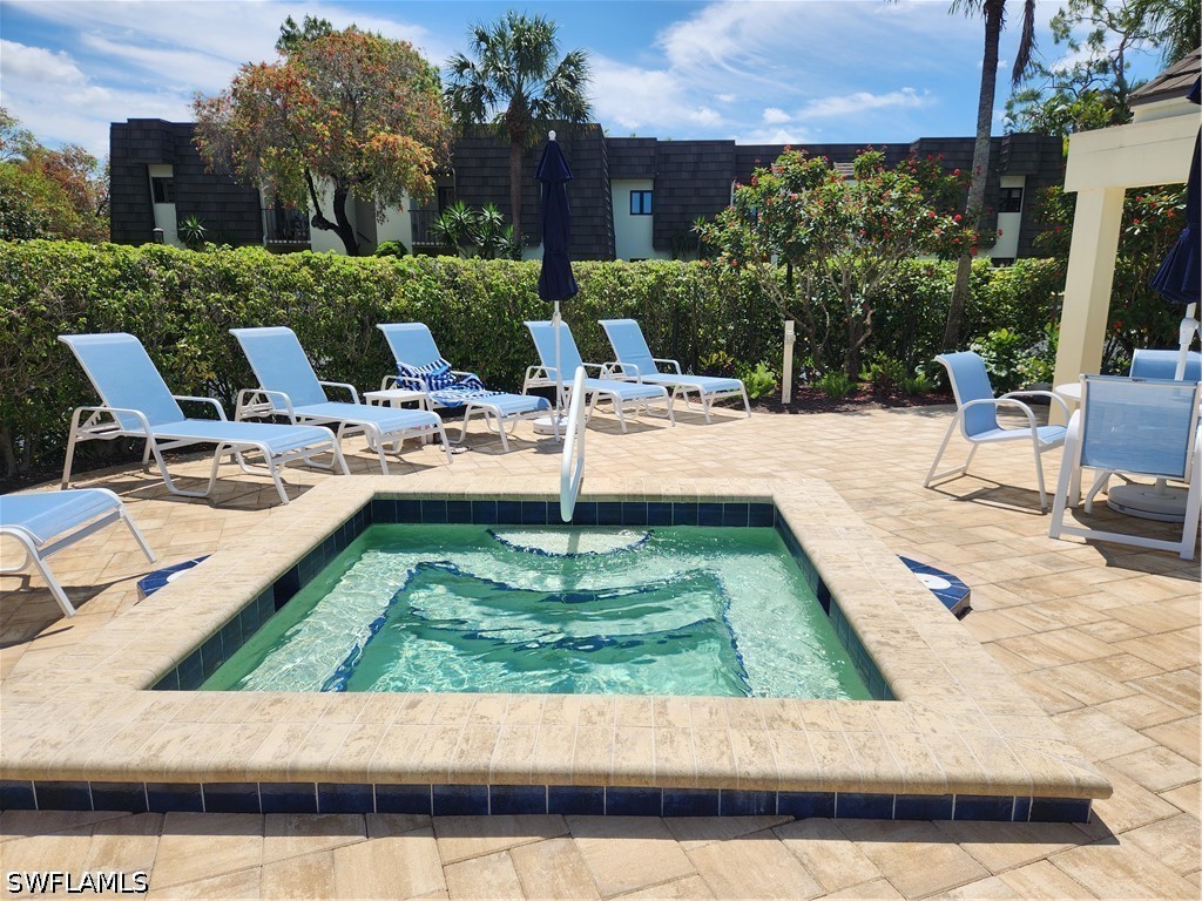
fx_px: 799
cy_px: 450
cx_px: 601
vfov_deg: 58.9
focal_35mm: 23
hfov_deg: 73.9
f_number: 1.8
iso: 20
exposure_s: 1/2551
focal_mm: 5.4
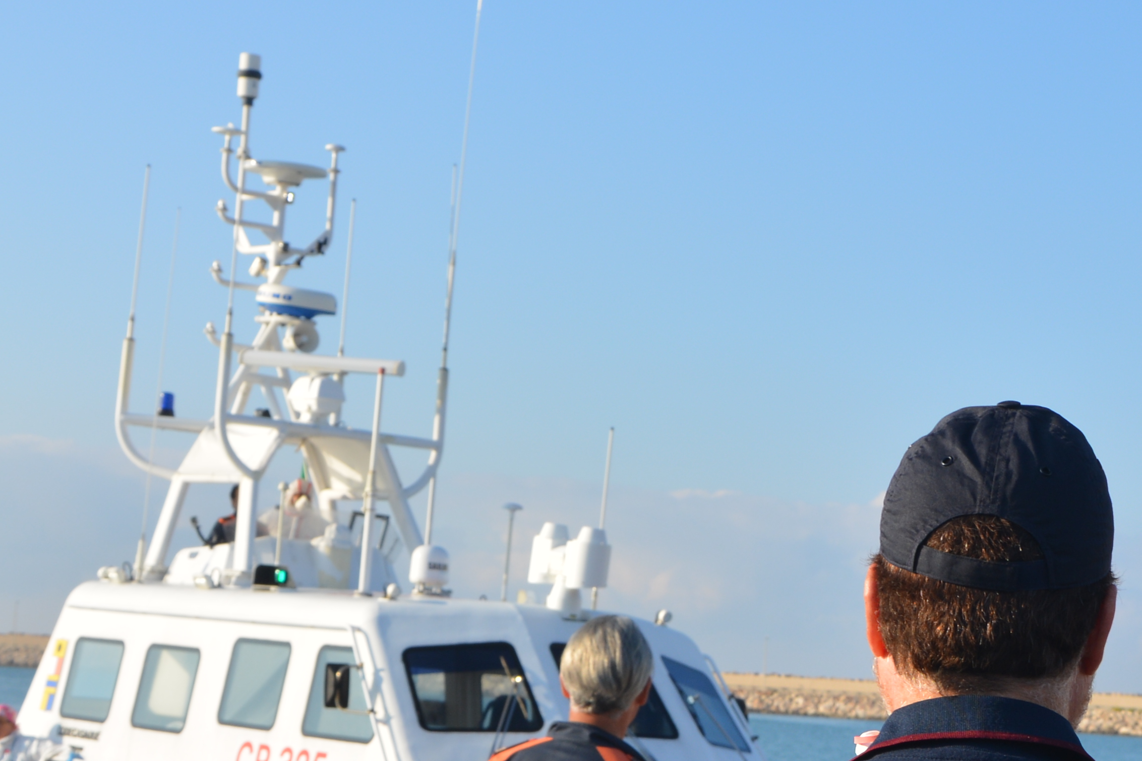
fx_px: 3151
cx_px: 1003
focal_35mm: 99
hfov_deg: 20.2
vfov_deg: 13.7
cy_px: 608
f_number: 8
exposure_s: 1/250
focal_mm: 25
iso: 100
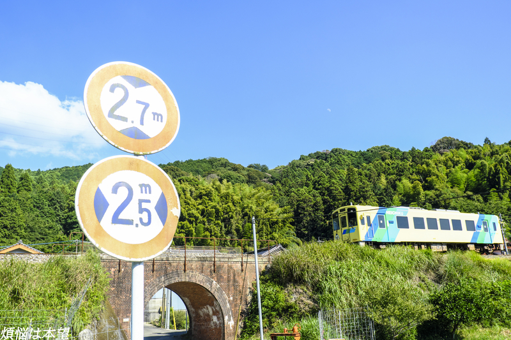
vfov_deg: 41.1
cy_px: 170
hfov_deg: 58.7
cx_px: 256
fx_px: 454
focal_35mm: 32
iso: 320
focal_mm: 21.5
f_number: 4.2
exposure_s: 1/800
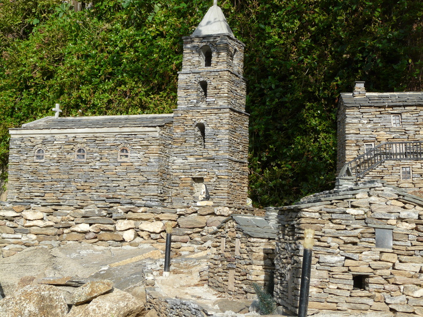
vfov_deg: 24.8
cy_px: 158
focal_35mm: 59
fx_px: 721
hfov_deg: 32.7
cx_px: 212
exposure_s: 1/320
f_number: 5.6
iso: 100
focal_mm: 9.8
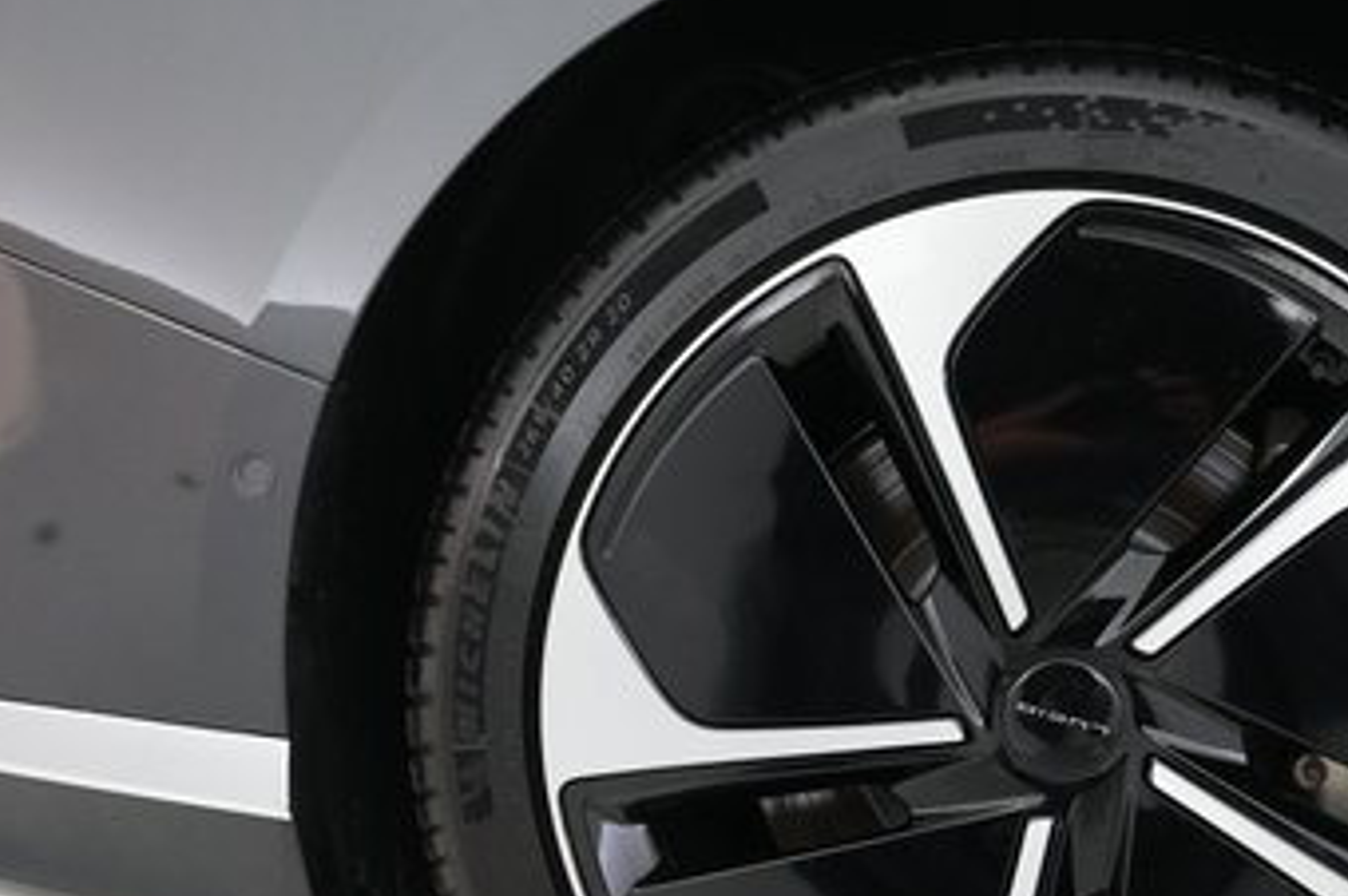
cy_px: 718
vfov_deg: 26.9
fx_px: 1833
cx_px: 1063
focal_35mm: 49
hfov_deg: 39.0
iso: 5000
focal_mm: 26
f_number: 2.8
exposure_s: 1/160
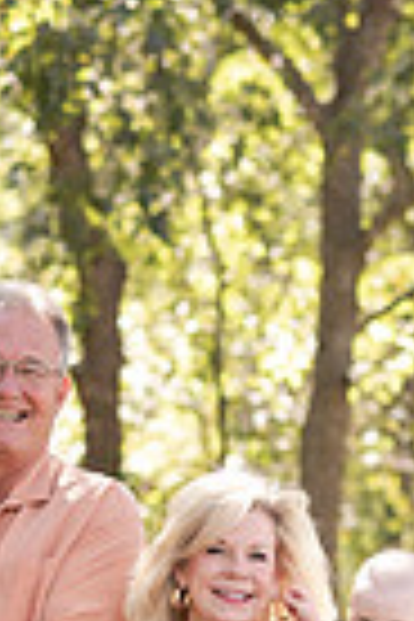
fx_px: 4795
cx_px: 162
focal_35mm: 278
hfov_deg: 4.9
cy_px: 886
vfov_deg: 7.3
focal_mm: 85
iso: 640
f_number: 3.2
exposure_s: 1/500
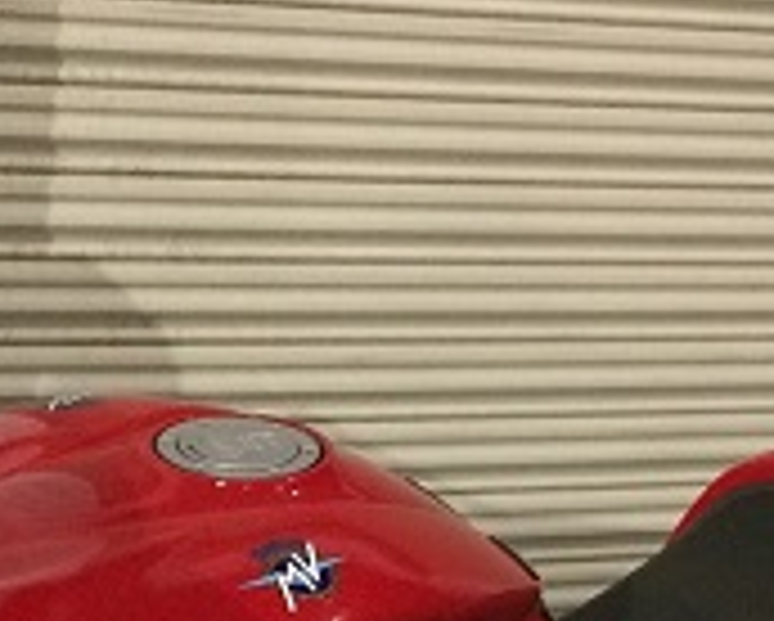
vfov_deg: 12.6
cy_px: 943
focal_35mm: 116
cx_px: 58
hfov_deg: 16.3
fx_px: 2660
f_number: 2.2
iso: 320
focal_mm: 4.15
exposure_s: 1/20
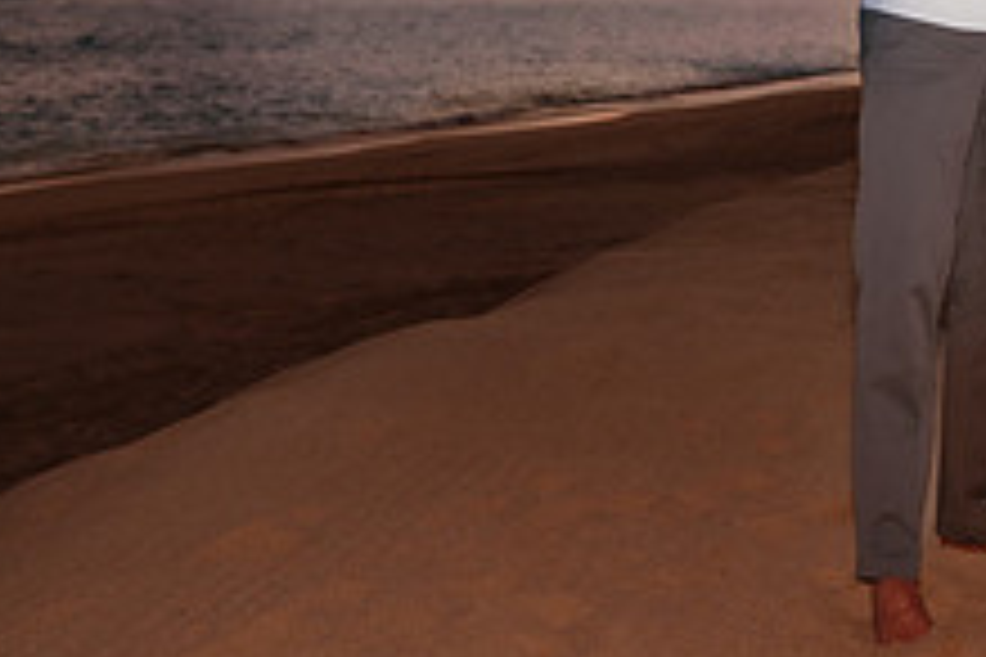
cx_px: 845
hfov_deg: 28.0
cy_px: 19
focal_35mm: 70
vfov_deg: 19.0
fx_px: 1917
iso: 320
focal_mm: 24
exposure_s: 1/160
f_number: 2.8
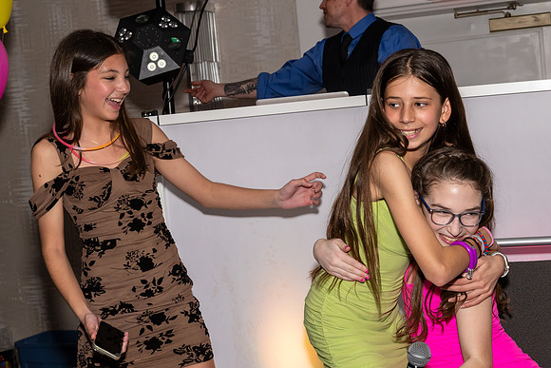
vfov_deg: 21.8
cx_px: 276
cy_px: 167
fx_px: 955
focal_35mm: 62
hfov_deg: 32.2
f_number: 7.1
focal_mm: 38
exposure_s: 1/250
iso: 800
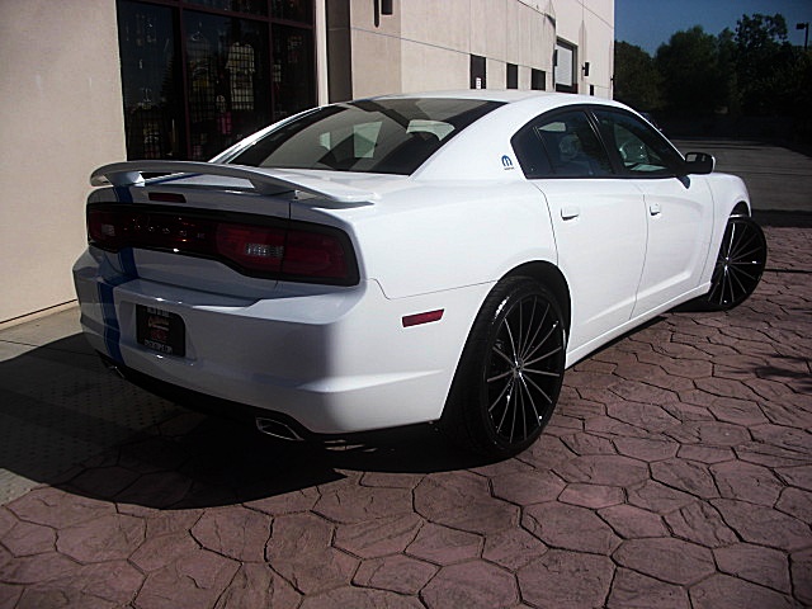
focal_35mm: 36
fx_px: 844
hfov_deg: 51.4
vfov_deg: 39.7
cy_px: 304
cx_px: 406
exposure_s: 1/250
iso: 50
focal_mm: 6.3
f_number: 7.9
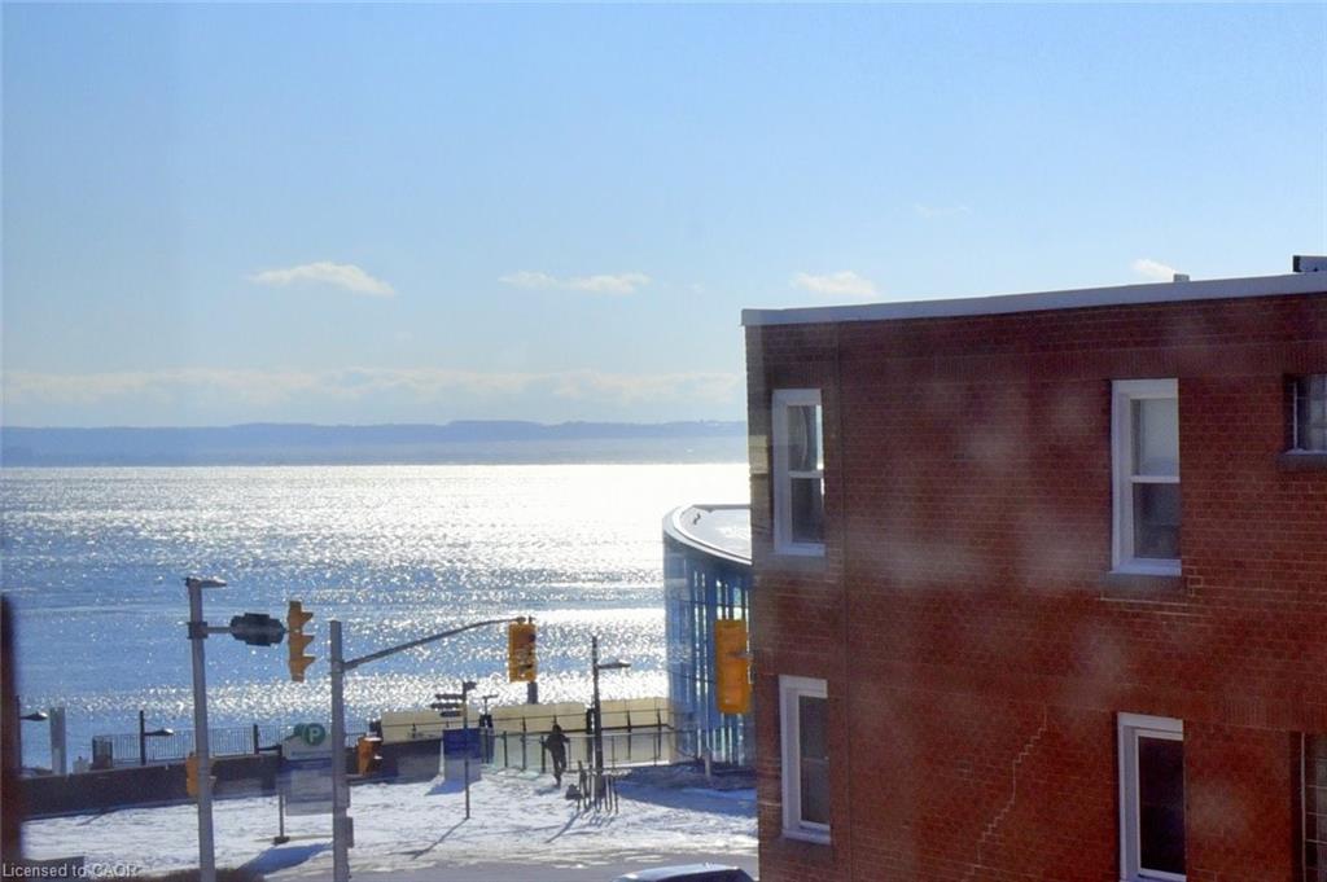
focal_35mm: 35
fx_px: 1289
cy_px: 441
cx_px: 664
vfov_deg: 37.8
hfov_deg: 54.5
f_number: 18
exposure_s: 1/1250
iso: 500
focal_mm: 35
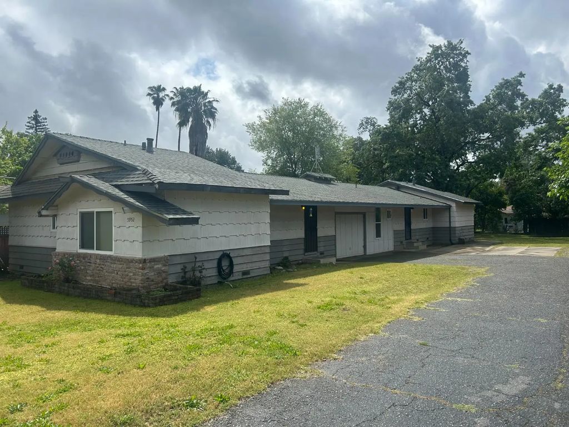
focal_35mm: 26
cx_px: 284
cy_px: 214
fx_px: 427
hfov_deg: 67.3
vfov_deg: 53.1
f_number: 1.5
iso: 50
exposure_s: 1/5319
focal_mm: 5.7
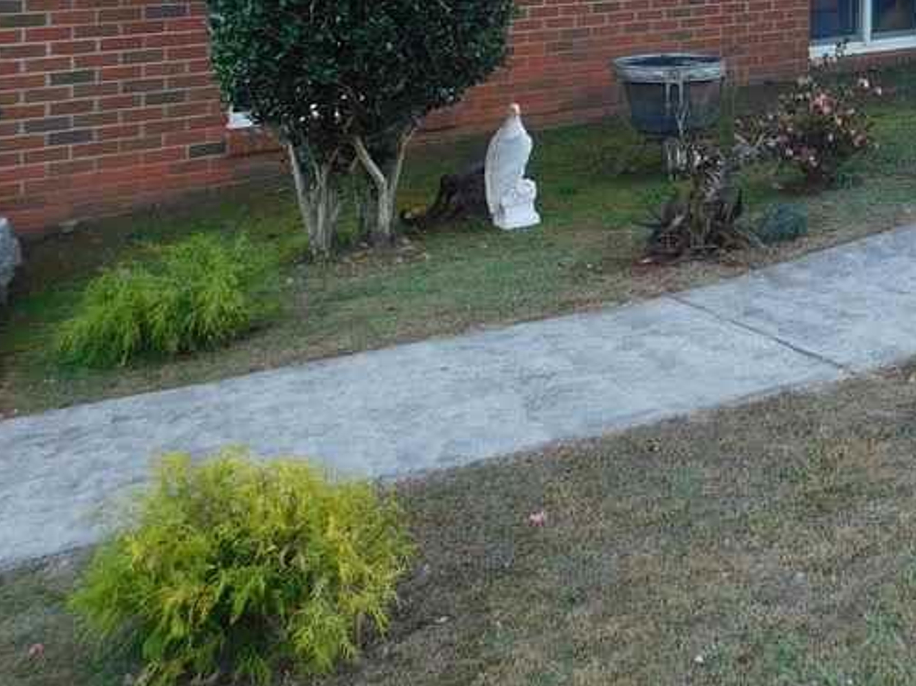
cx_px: 896
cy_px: -149
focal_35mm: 59
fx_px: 1561
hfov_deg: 30.6
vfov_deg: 22.7
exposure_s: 1/80
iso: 125
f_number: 3
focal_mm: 4
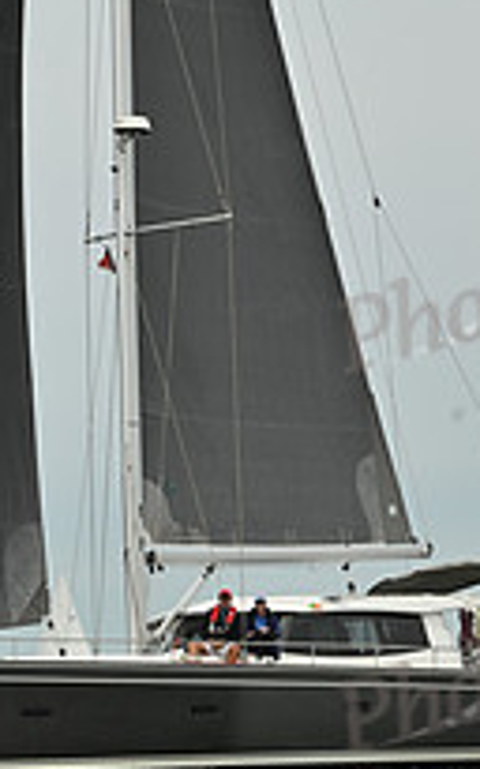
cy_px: 135
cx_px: 144
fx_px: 5550
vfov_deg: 7.9
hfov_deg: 5.0
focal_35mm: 265
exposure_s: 1/800
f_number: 13
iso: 320
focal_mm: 92
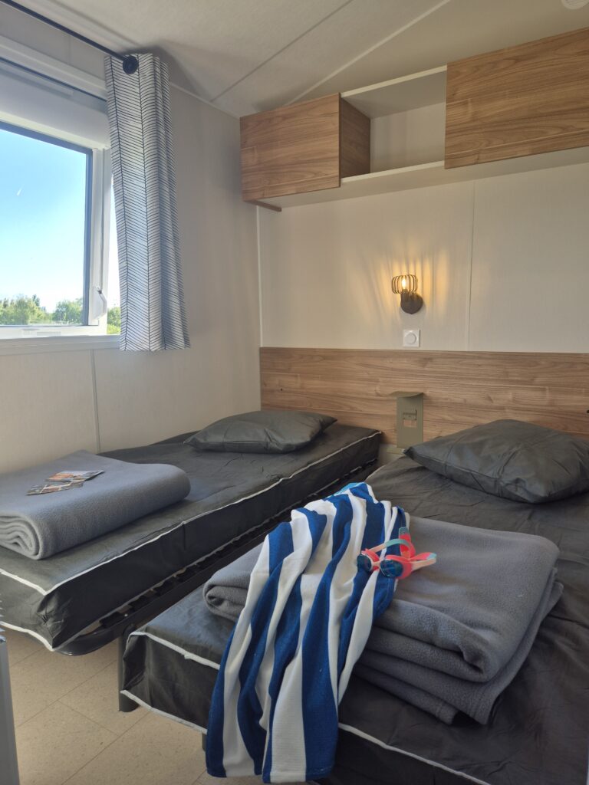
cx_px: 294
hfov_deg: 58.9
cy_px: 392
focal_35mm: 23
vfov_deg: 73.9
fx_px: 522
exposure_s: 1/181
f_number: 1.8
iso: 25
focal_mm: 5.4
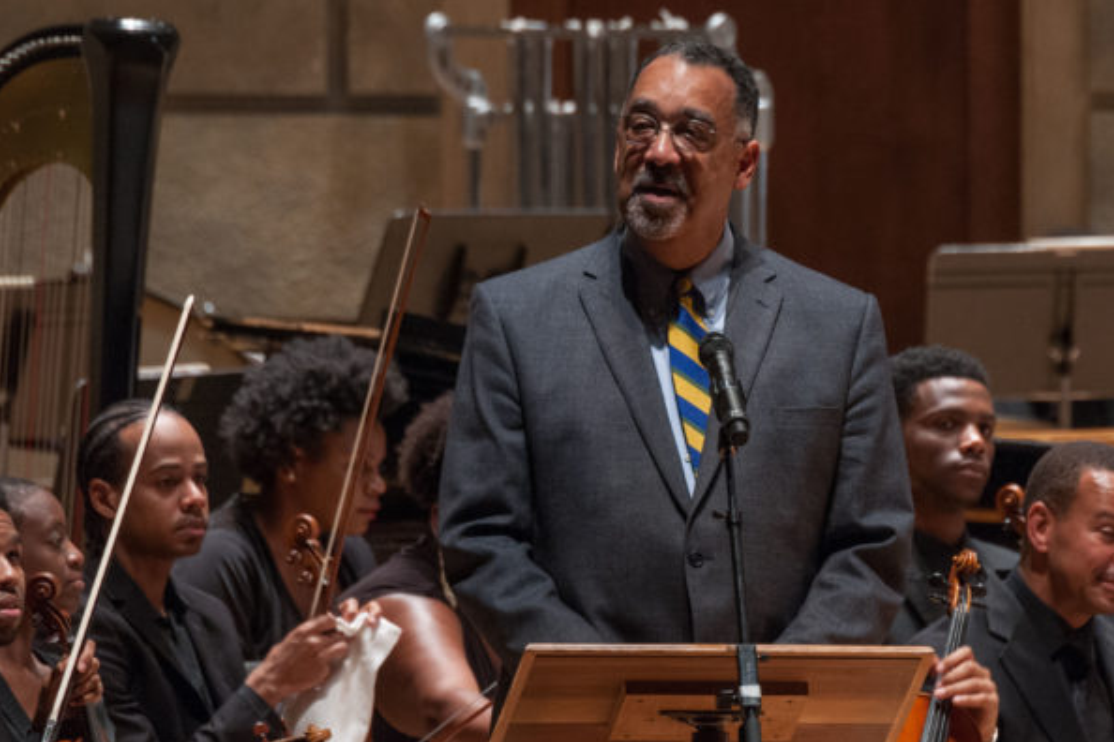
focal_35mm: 601
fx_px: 18596
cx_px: 686
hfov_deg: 3.4
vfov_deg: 2.3
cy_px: 358
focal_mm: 310
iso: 1000
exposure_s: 1/40
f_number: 6
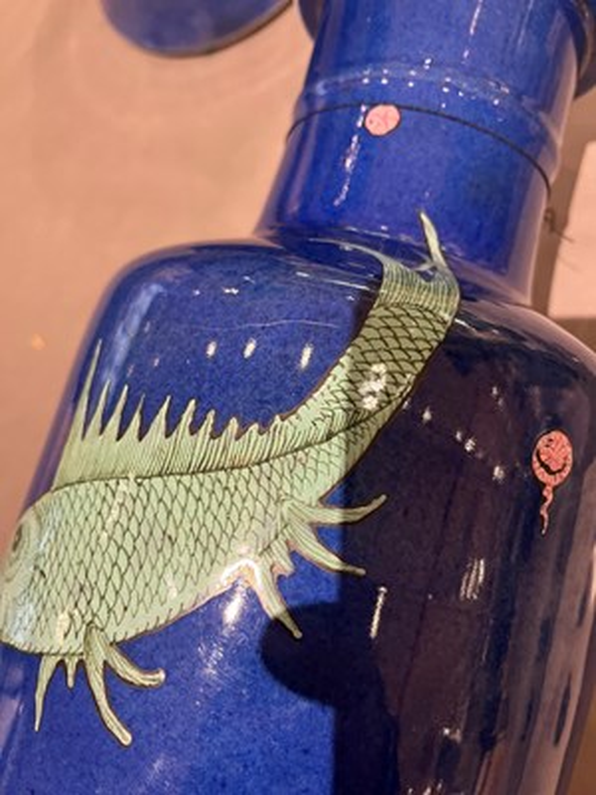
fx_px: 597
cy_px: 398
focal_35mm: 26
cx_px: 298
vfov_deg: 67.3
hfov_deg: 53.1
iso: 250
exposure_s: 1/60
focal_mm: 5.1
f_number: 1.6
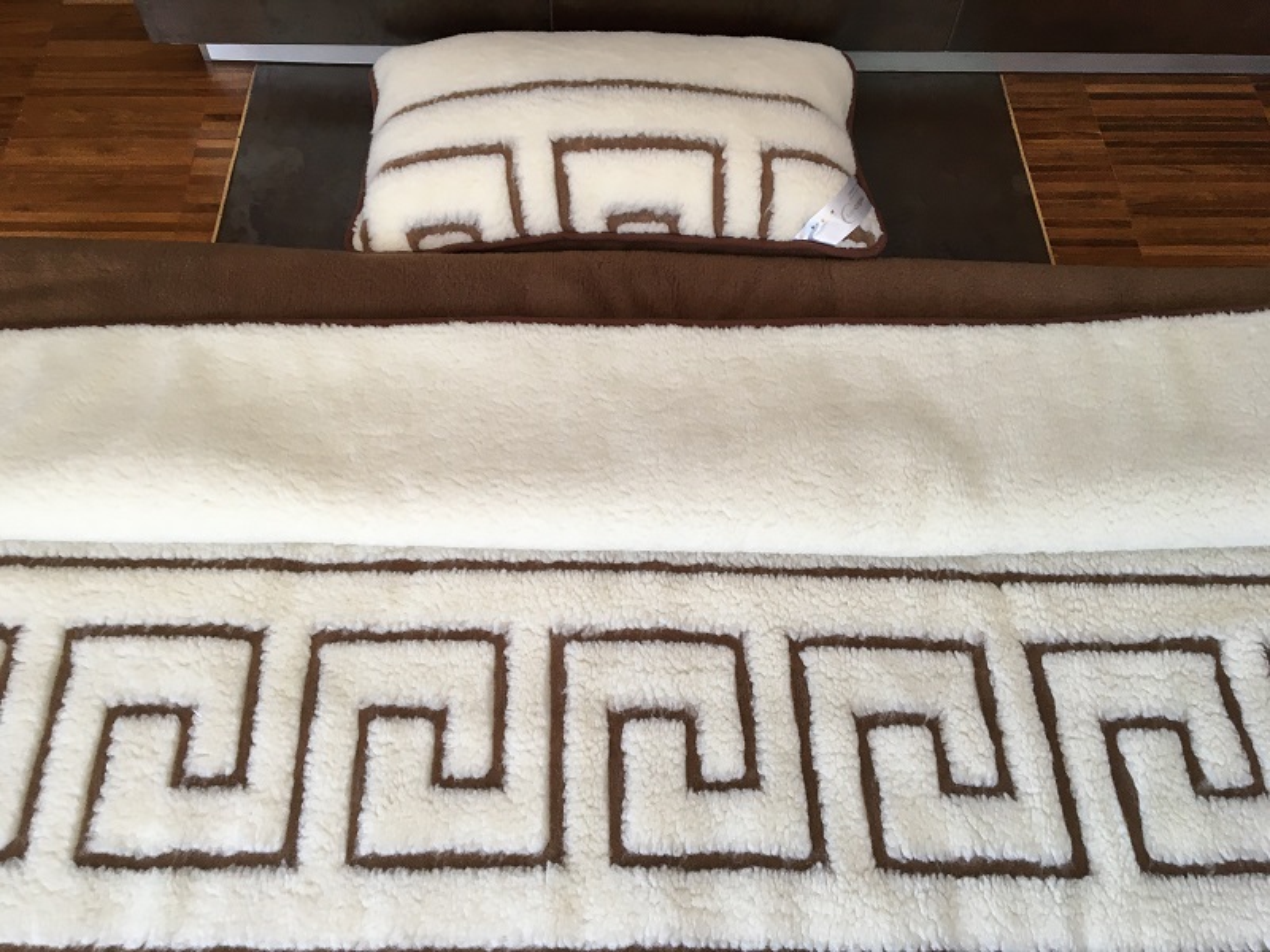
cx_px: 635
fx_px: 1064
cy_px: 476
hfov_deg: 61.7
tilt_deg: -61.0
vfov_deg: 48.2
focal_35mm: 29
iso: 40
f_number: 2.2
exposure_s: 1/33
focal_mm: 4.15
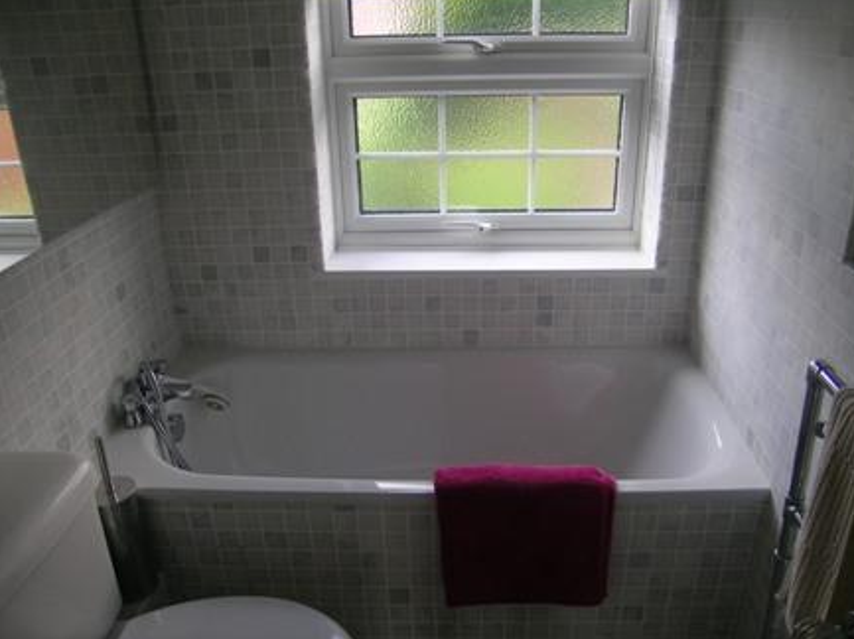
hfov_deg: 61.7
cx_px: 438
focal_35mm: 29
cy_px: 310
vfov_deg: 48.2
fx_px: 715
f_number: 2.8
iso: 50
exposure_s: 1/60
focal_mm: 5.8
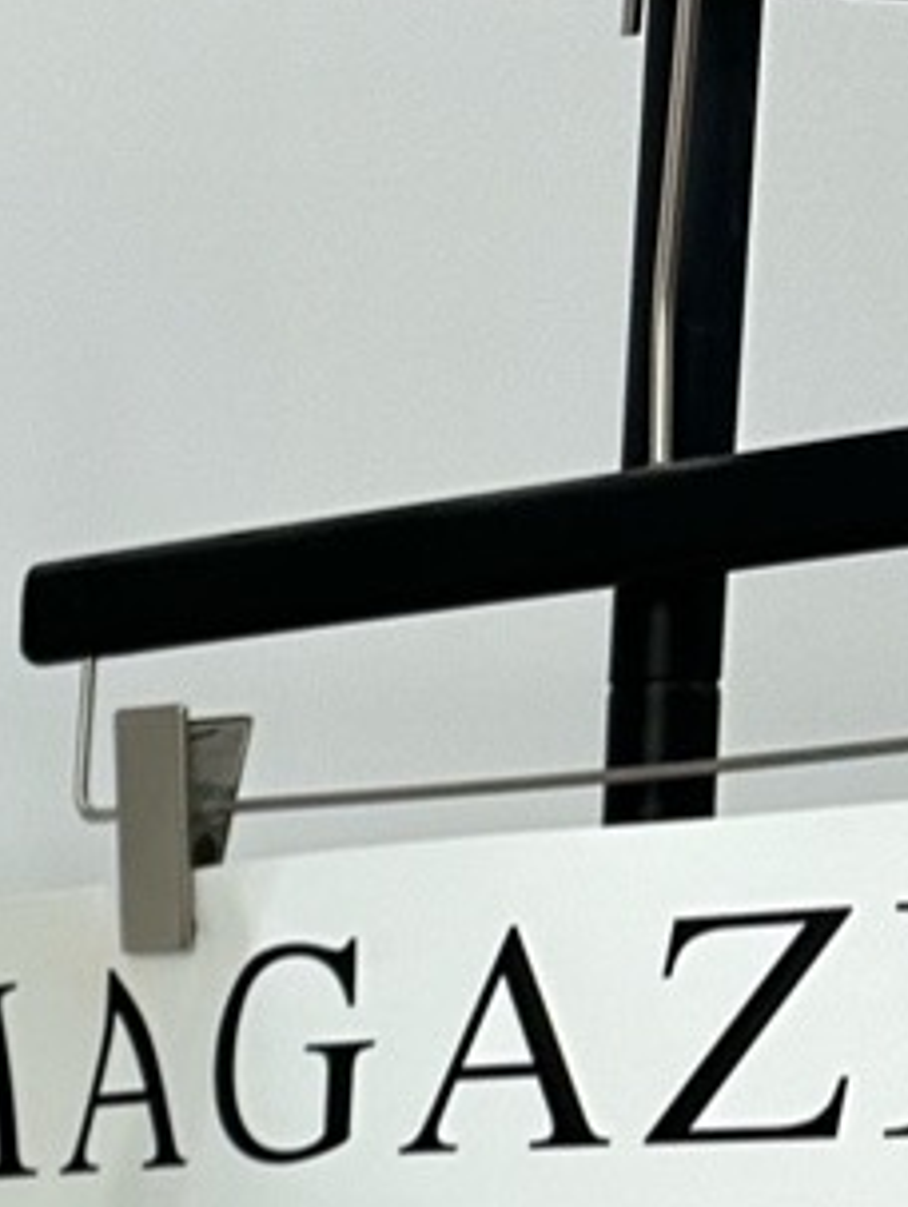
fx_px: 4712
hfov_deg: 9.5
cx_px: -1418
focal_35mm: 135
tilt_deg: -8.9
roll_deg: +0.7
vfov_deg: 13.4
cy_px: 2006
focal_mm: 6.86
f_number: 1.78
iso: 80
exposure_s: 1/121
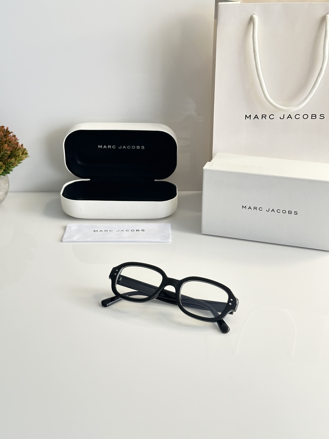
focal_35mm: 48
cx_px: 164
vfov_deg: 39.7
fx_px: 608
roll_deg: -0.3
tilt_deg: -26.6
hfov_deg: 30.3
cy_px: 220
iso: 125
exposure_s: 1/60
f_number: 1.78
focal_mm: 6.86
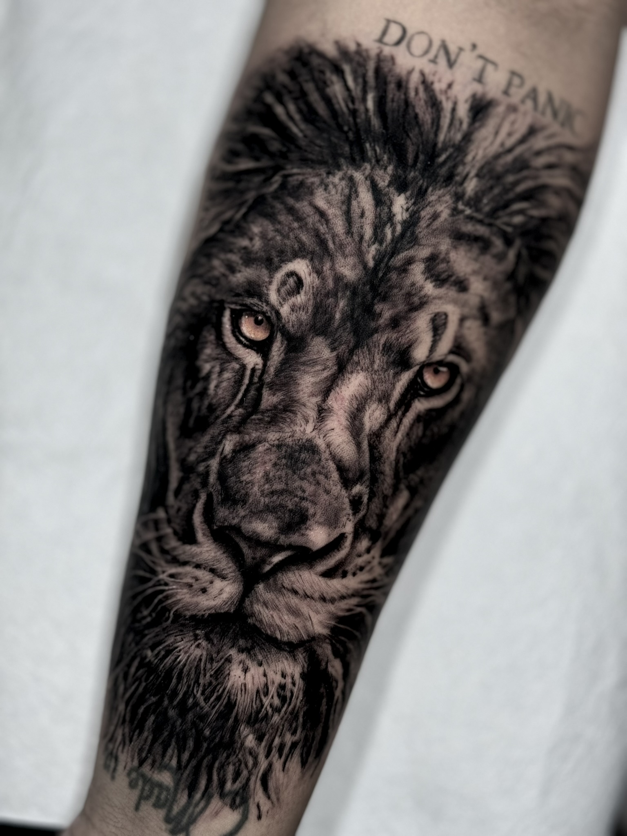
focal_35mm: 48
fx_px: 1159
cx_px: 314
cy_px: 418
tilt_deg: -87.3
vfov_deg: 39.7
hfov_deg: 30.3
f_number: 1.78
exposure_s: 1/60
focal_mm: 6.76
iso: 200
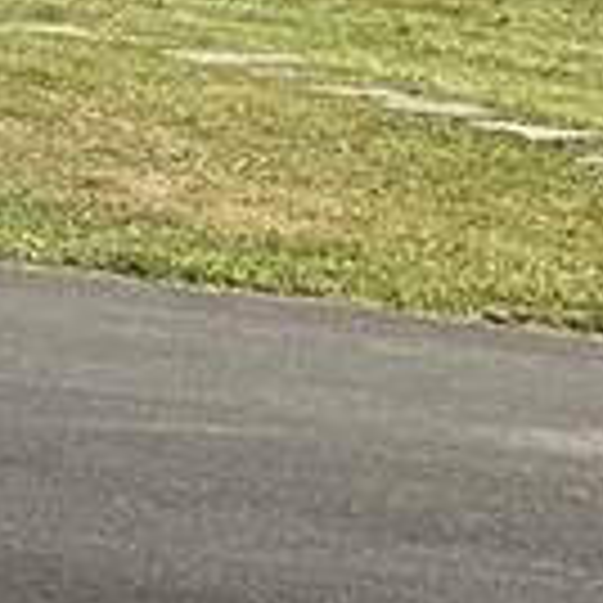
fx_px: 3981
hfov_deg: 6.7
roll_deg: -0.5
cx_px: -1881
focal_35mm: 202
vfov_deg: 8.1
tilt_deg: +9.1
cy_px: -783
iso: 80
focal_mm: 6.86
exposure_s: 1/6211
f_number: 1.78
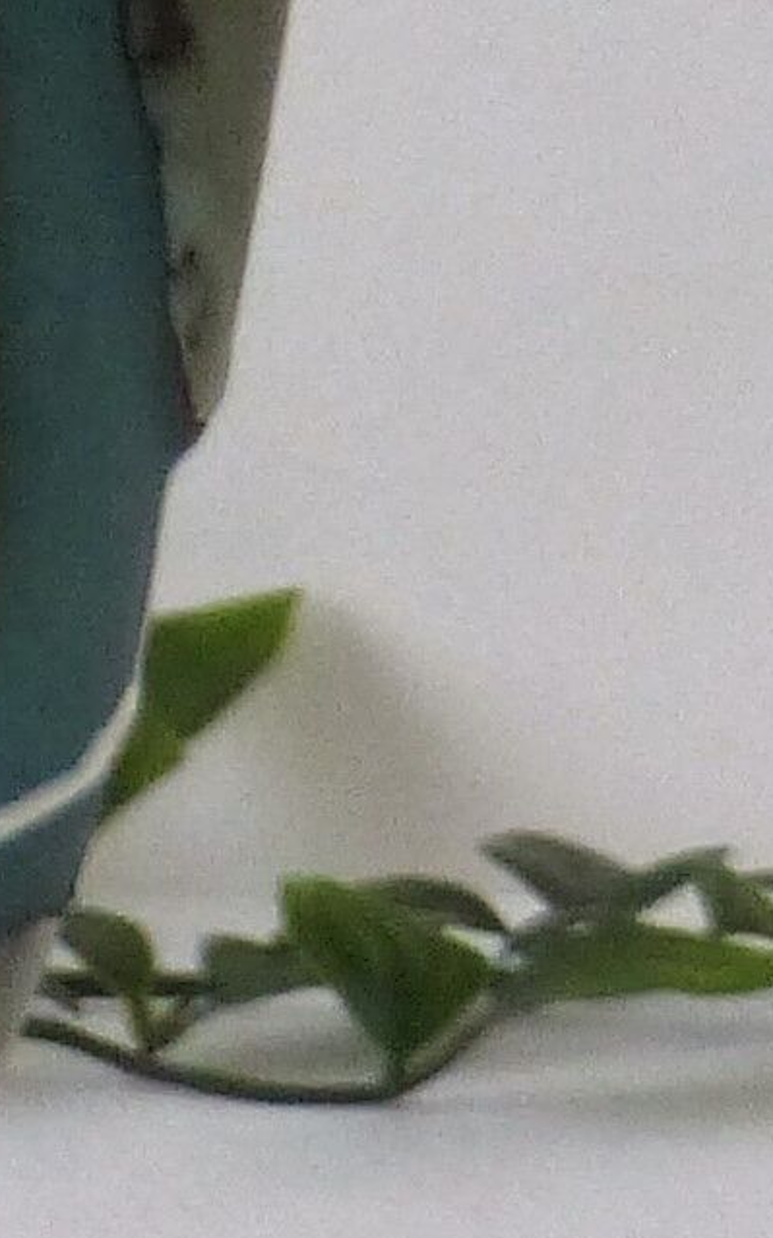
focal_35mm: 551
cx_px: -1271
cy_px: -717
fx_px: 18585
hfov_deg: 2.4
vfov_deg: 3.8
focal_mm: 14
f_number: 2.8
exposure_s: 1/60
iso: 400
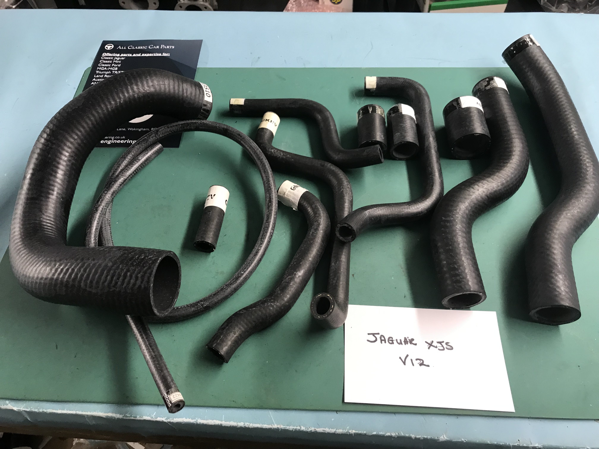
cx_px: 300
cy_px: 224
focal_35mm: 28
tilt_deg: -57.0
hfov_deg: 63.4
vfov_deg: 49.7
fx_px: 485
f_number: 1.8
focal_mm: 3.99
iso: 40
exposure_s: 1/25
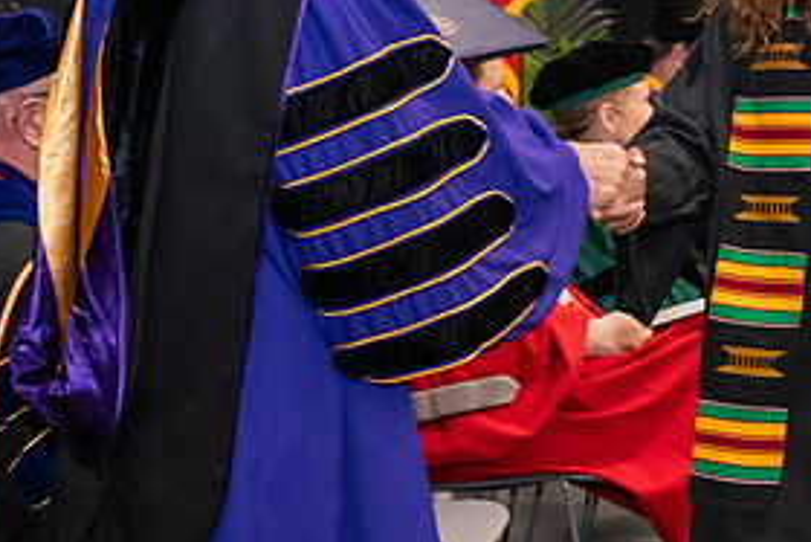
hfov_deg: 14.1
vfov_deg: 9.4
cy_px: 22
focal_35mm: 145
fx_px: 3268
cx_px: 539
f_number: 5
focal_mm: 70
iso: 2500
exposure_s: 1/125
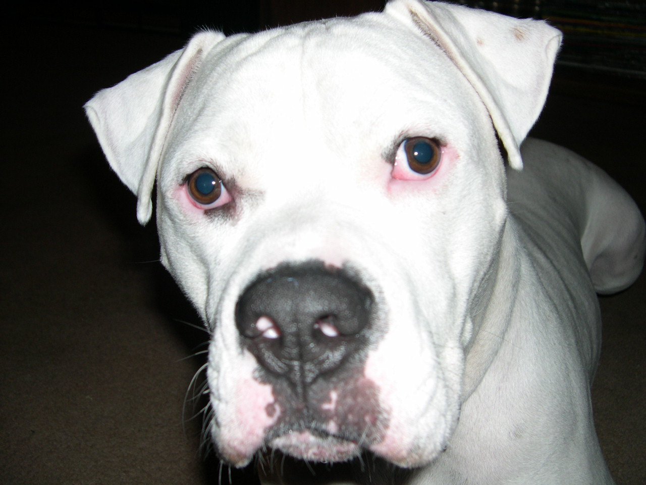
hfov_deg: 49.0
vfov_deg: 37.7
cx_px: 323
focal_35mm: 38
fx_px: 709
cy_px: 242
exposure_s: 1/60
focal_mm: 8
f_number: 2.8
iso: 100
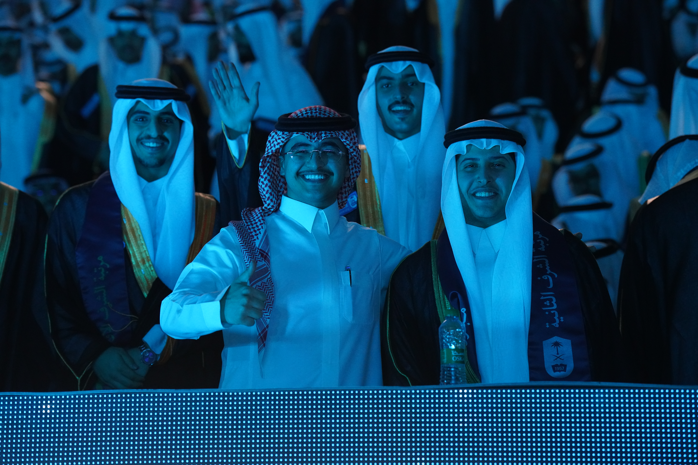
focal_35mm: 119
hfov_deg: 17.2
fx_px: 2307
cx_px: 349
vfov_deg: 11.5
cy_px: 232
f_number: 4
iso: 4000
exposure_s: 1/125
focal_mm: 119
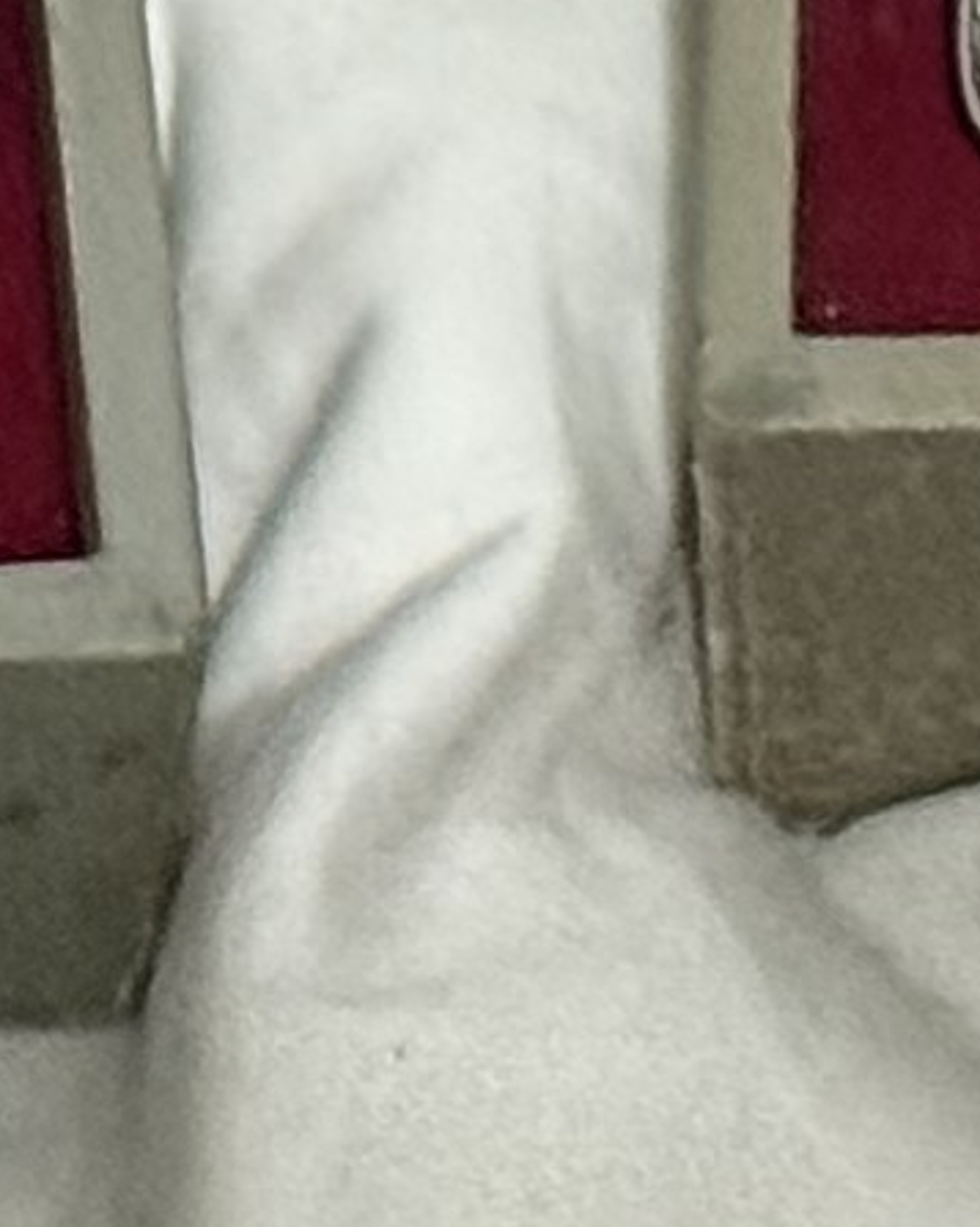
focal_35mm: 423
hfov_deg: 3.7
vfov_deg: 4.5
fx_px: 15352
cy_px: -1007
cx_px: 187
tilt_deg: -69.6
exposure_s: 1/30
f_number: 1.78
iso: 640
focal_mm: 6.76
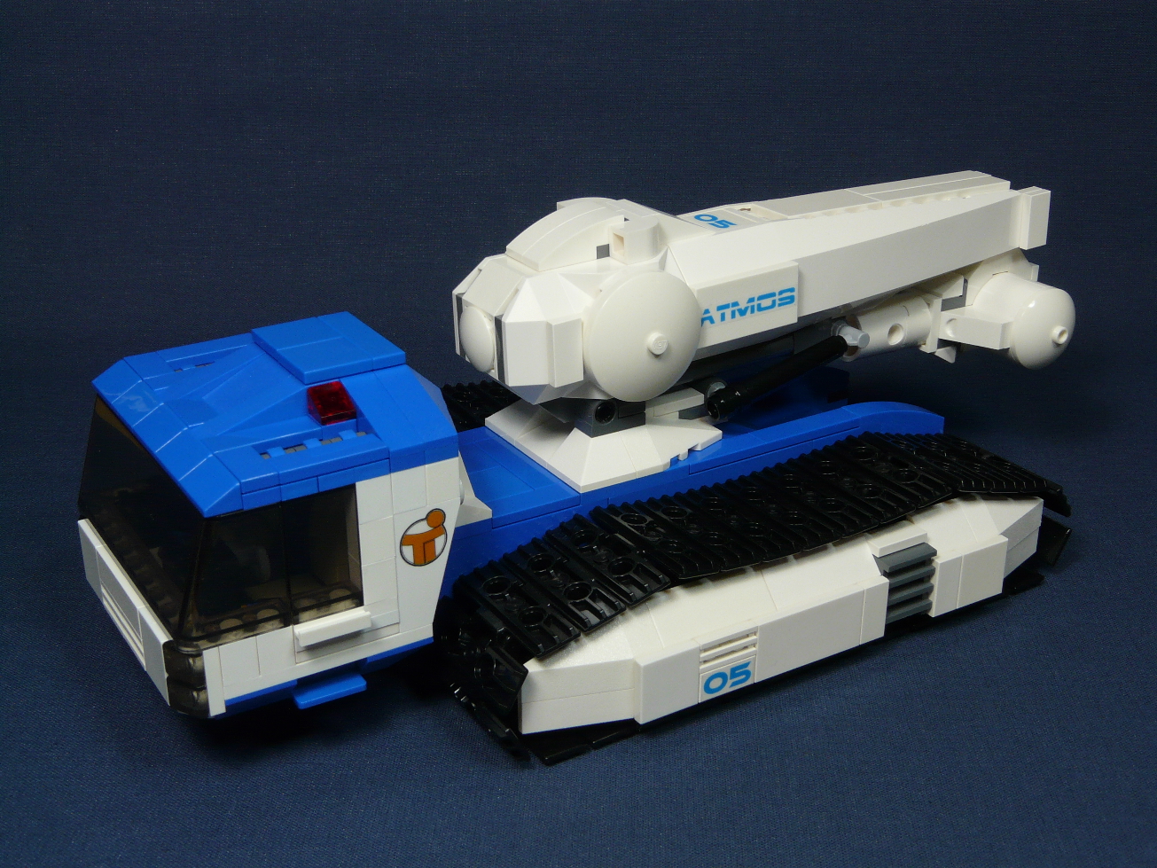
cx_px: 578
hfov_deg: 42.1
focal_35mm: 45
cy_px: 434
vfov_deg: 32.2
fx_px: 1504
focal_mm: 7.4
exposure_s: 1/13
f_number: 5.6
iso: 100
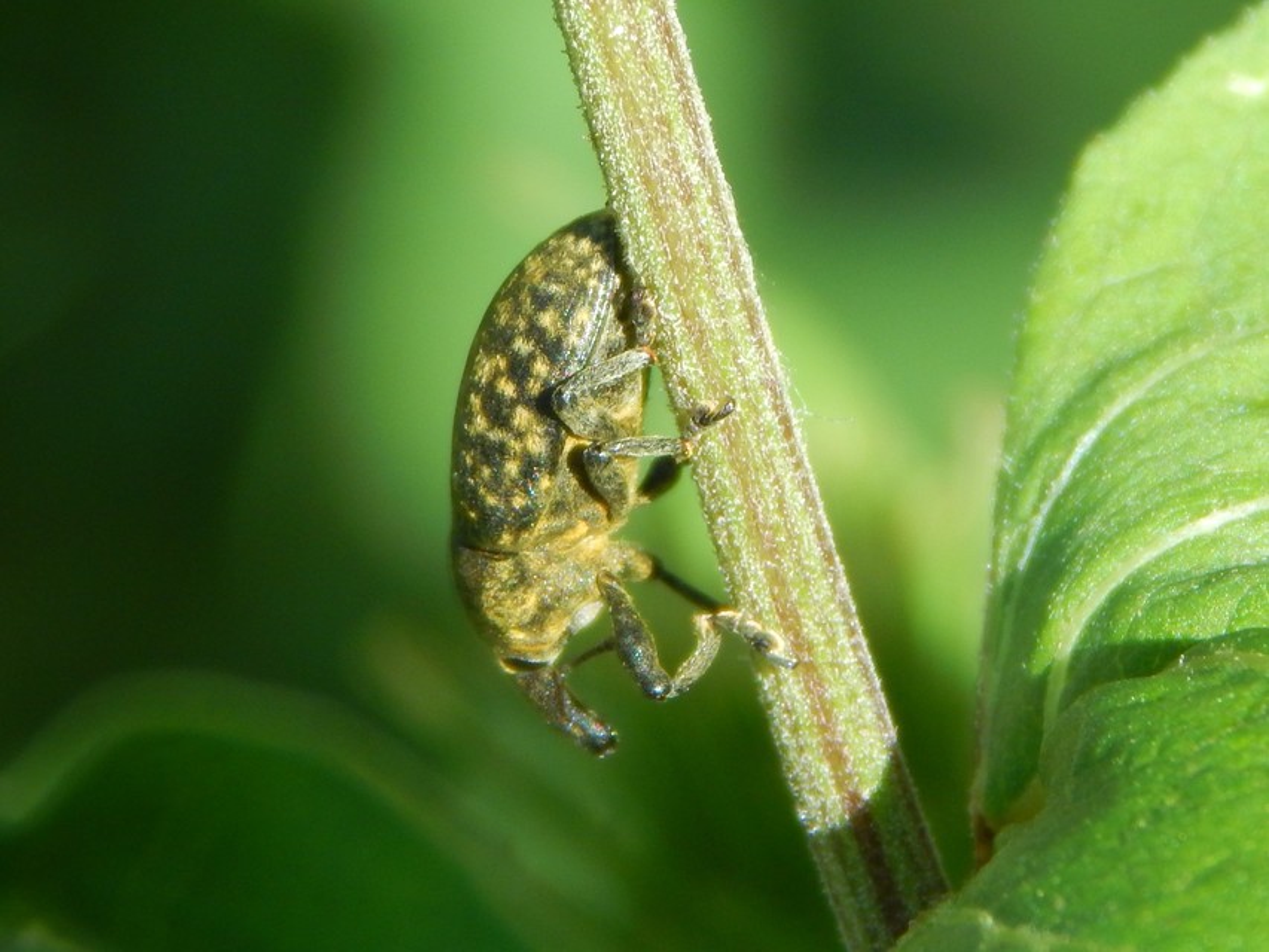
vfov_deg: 5.9
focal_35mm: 250
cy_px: 476
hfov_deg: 7.9
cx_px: 634
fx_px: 9166
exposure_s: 1/200
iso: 125
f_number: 5.6
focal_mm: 44.9
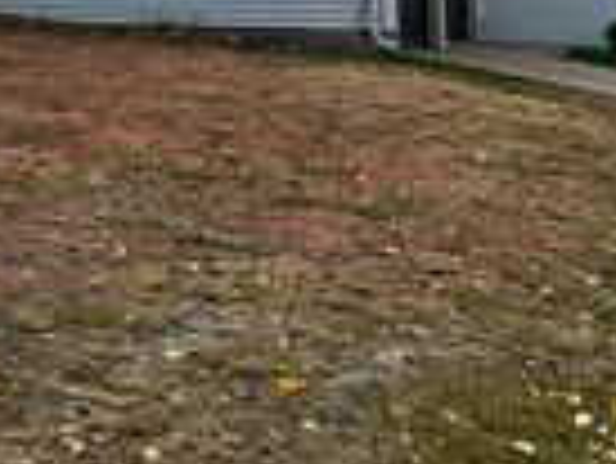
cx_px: -297
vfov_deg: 14.4
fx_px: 1692
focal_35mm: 95
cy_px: -273
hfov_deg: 18.4
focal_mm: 5.96
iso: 64
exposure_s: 1/5348
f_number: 1.6
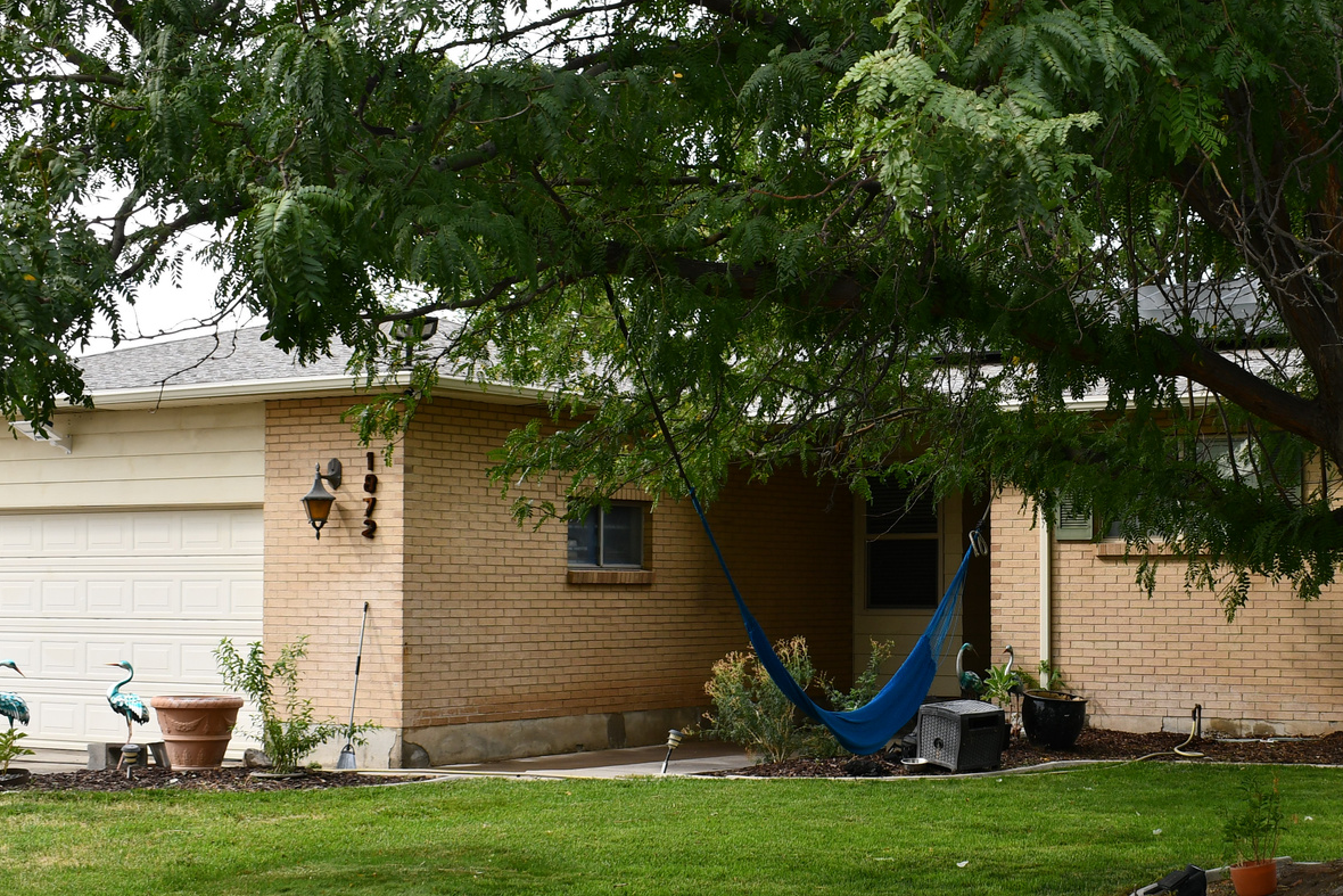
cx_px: 916
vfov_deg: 23.0
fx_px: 2201
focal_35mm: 59
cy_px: 489
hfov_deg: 33.6
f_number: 5.6
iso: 160
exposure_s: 1/125
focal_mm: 23
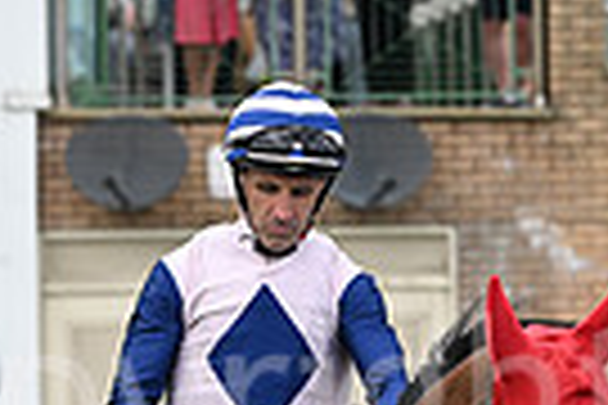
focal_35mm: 581
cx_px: 369
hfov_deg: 3.5
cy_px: 686
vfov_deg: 2.4
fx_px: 9812
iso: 400
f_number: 5.6
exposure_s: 1/800
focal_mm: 135
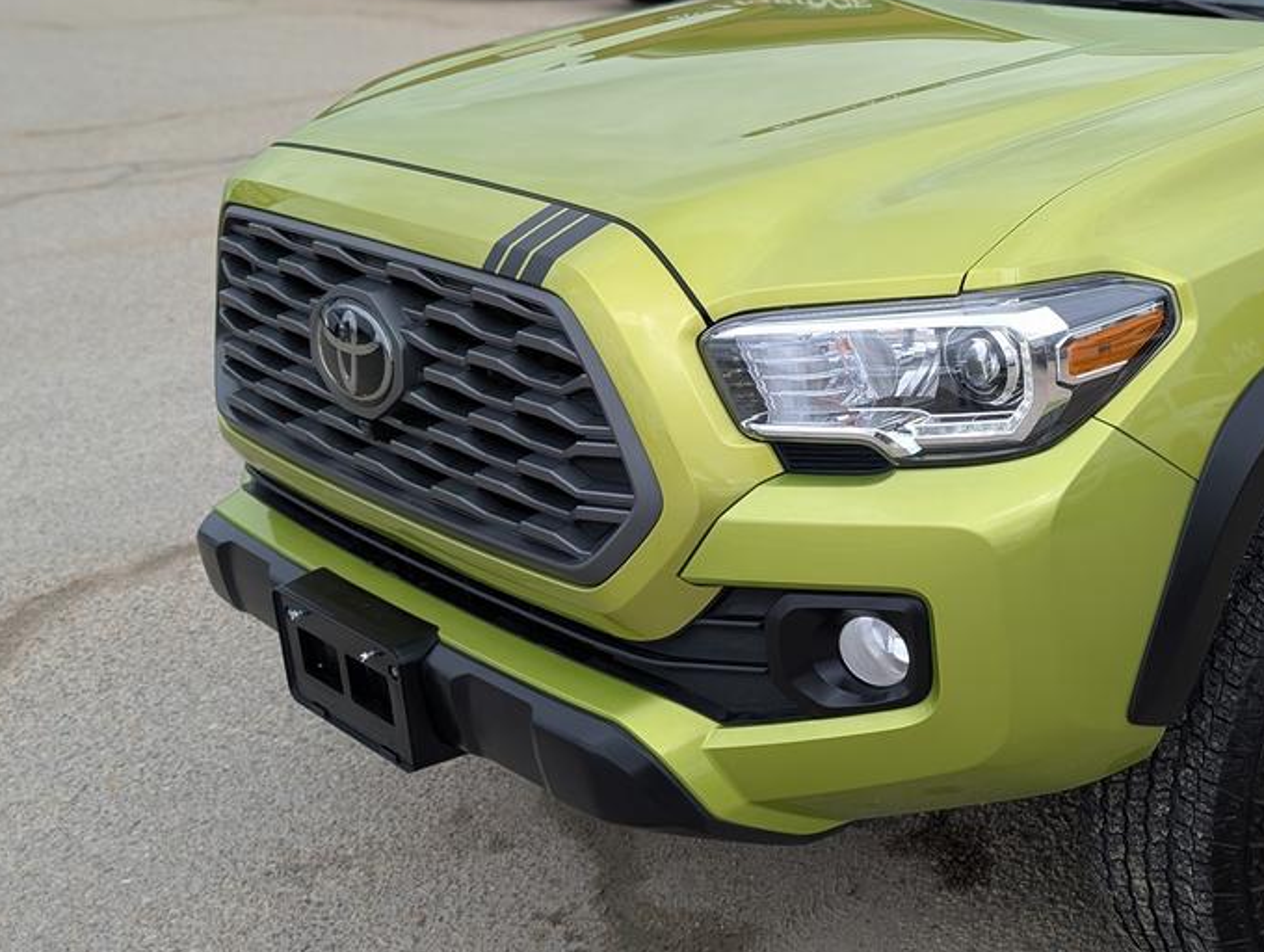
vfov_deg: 32.1
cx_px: 1105
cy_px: 357
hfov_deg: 39.4
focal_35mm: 45
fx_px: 1645
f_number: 1.68
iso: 19
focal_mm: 6.9
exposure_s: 1/687
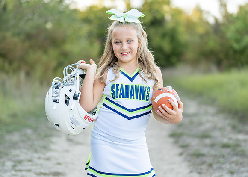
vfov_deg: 22.1
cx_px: 128
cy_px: 87
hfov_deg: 30.6
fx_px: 454
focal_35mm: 64
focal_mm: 50
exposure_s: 1/640
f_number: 1.2
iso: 100
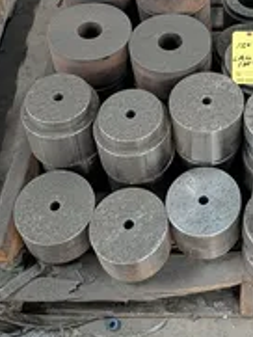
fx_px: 516
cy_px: 32
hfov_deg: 26.3
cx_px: 243
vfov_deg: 34.1
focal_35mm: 53
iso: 1420
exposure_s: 1/60
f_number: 1.68
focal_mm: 6.9
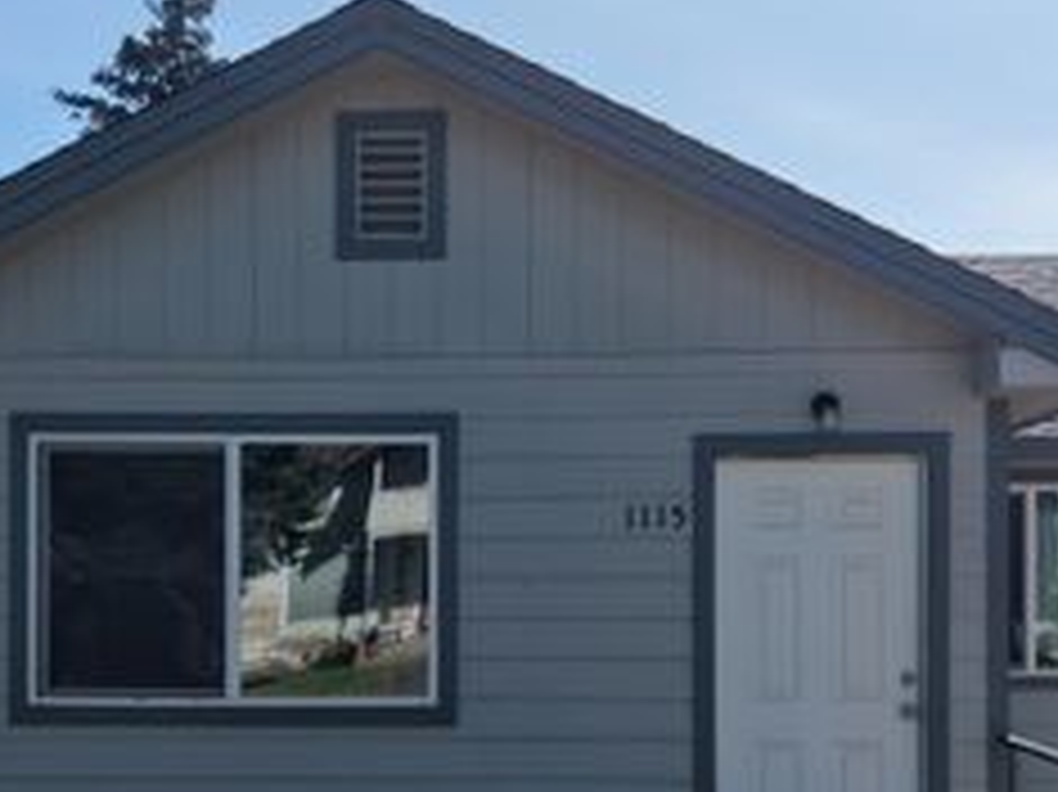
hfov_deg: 37.5
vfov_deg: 28.1
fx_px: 1558
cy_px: 605
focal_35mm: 51
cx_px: 495
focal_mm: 8.67
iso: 400
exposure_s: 1/8000
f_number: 1.8
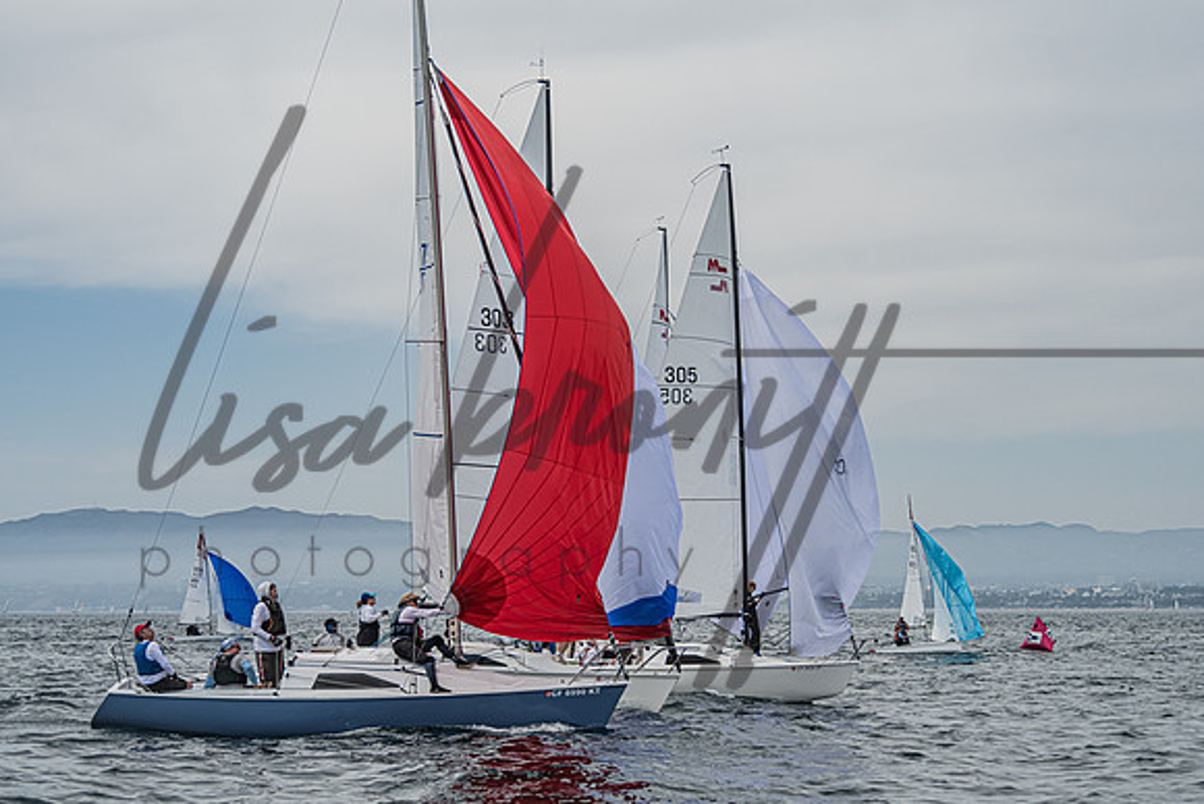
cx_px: 579
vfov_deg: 18.4
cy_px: 504
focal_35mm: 74
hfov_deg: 27.3
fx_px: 2476
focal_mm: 58
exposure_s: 1/2000
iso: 320
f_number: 5.6
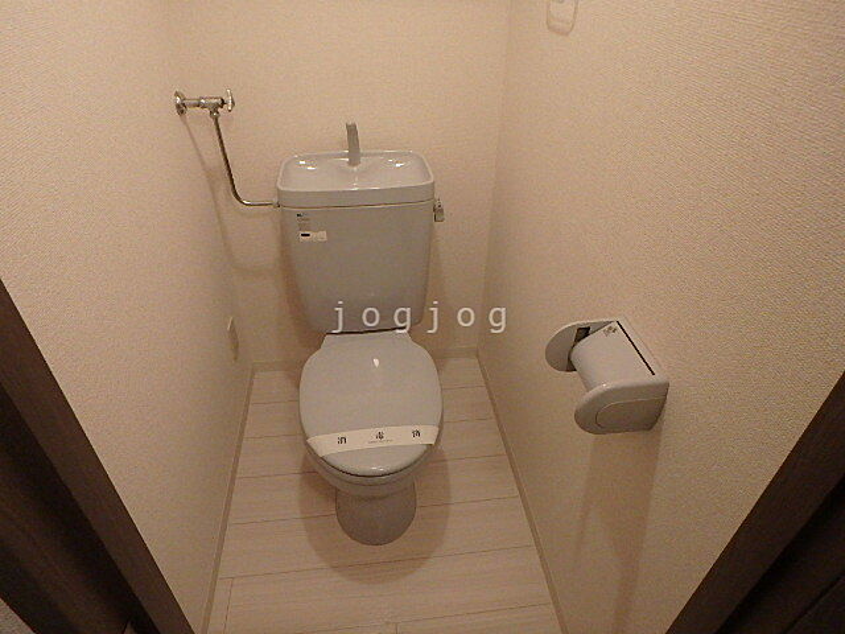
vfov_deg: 63.4
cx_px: 422
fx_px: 513
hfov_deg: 79.0
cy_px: 317
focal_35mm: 21
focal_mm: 3.7
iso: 640
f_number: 3.5
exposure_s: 1/30
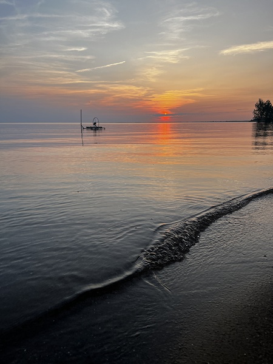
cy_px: 182
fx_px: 273
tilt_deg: -12.4
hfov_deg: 53.1
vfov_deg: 67.3
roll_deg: +1.1
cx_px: 136
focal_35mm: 26
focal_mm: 5.7
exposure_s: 1/786
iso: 50
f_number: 1.5
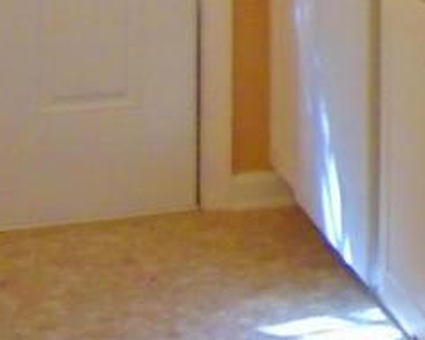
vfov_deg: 9.0
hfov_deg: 10.6
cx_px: 852
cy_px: -231
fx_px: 2088
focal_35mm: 166
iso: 800
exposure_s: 1/40
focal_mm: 6.9
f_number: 3.3
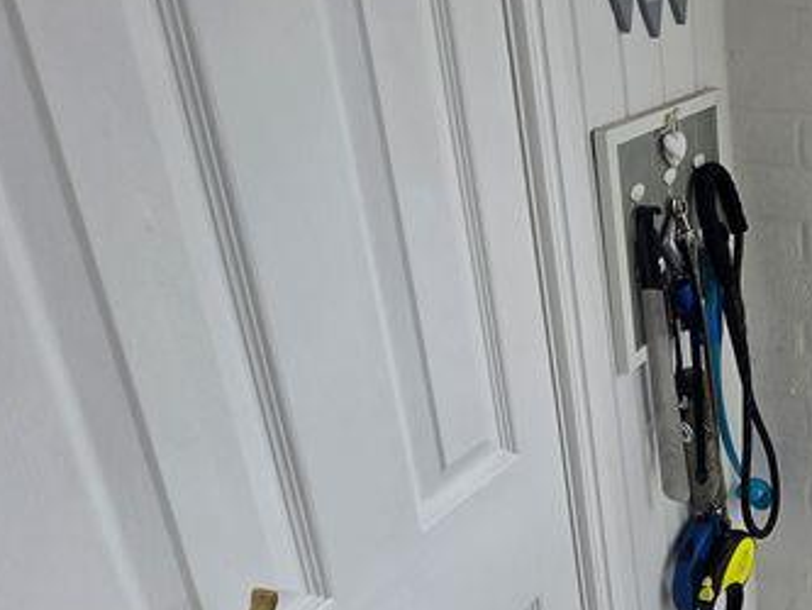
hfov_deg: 35.5
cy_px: 320
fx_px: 939
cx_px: 1000
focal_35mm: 40
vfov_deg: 36.0
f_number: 1.9
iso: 20
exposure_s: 1/100
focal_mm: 2.2
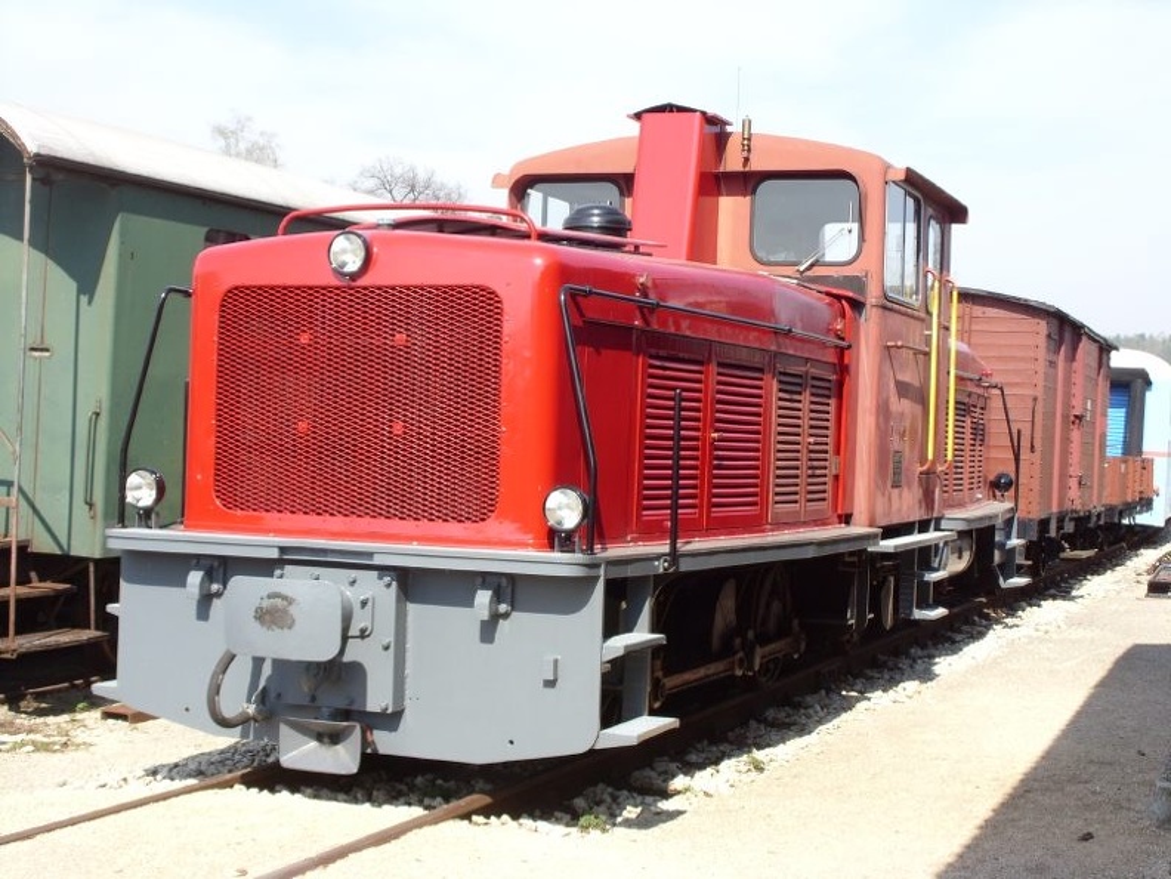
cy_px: 440
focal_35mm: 69
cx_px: 586
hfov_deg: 28.2
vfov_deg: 21.3
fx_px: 2334
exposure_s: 1/184
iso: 50
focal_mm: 11.4
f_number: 5.5
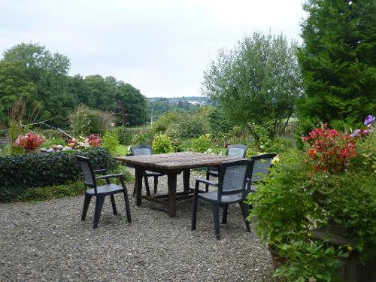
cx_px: 188
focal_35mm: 34
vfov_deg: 41.8
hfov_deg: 54.0
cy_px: 141
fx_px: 369
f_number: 3.7
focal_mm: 6.1
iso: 100
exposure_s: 1/160
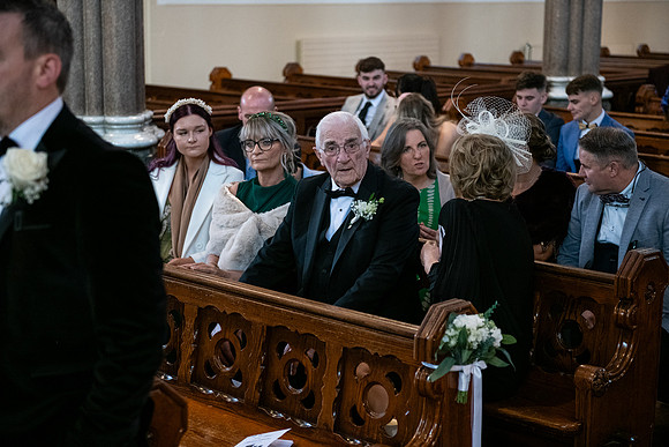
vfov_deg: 19.5
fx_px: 1301
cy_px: 224
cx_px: 334
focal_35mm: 70
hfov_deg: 28.8
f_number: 3.5
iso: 1600
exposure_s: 1/160
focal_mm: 70
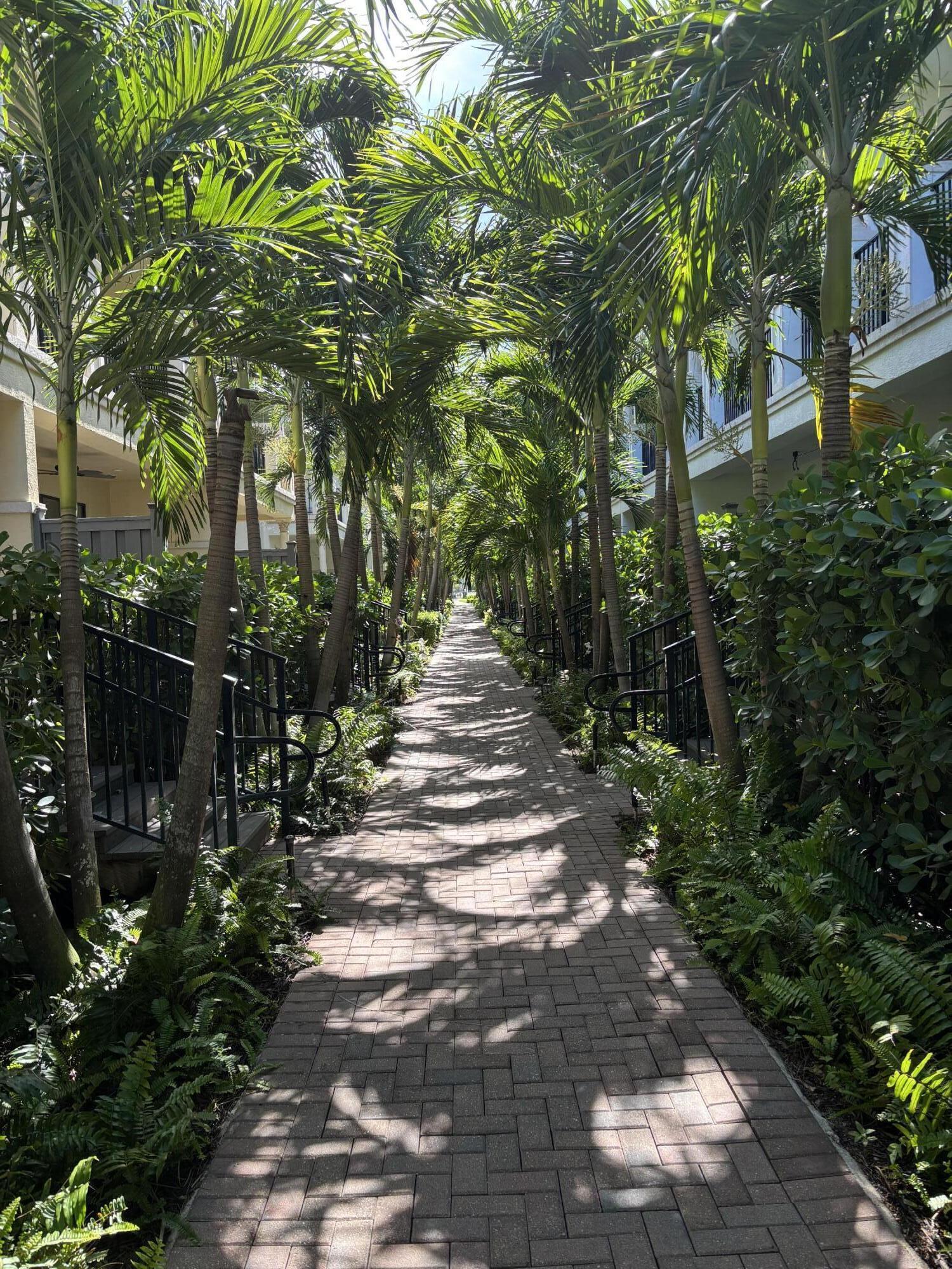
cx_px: 476
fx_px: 953
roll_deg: +1.2
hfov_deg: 53.1
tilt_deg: -3.8
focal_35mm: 26
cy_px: 634
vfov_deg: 67.3
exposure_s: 1/341
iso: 50
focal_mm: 5.96
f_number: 1.6
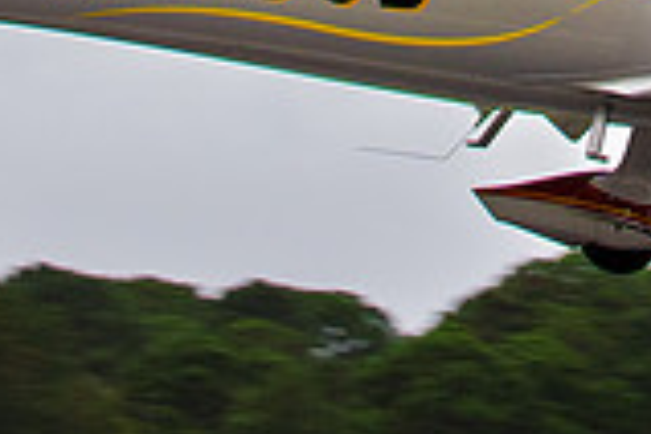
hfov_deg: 4.1
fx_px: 9149
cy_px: -1001
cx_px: 882
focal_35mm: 506
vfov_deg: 2.7
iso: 160
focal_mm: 46
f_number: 7.1
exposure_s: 1/320
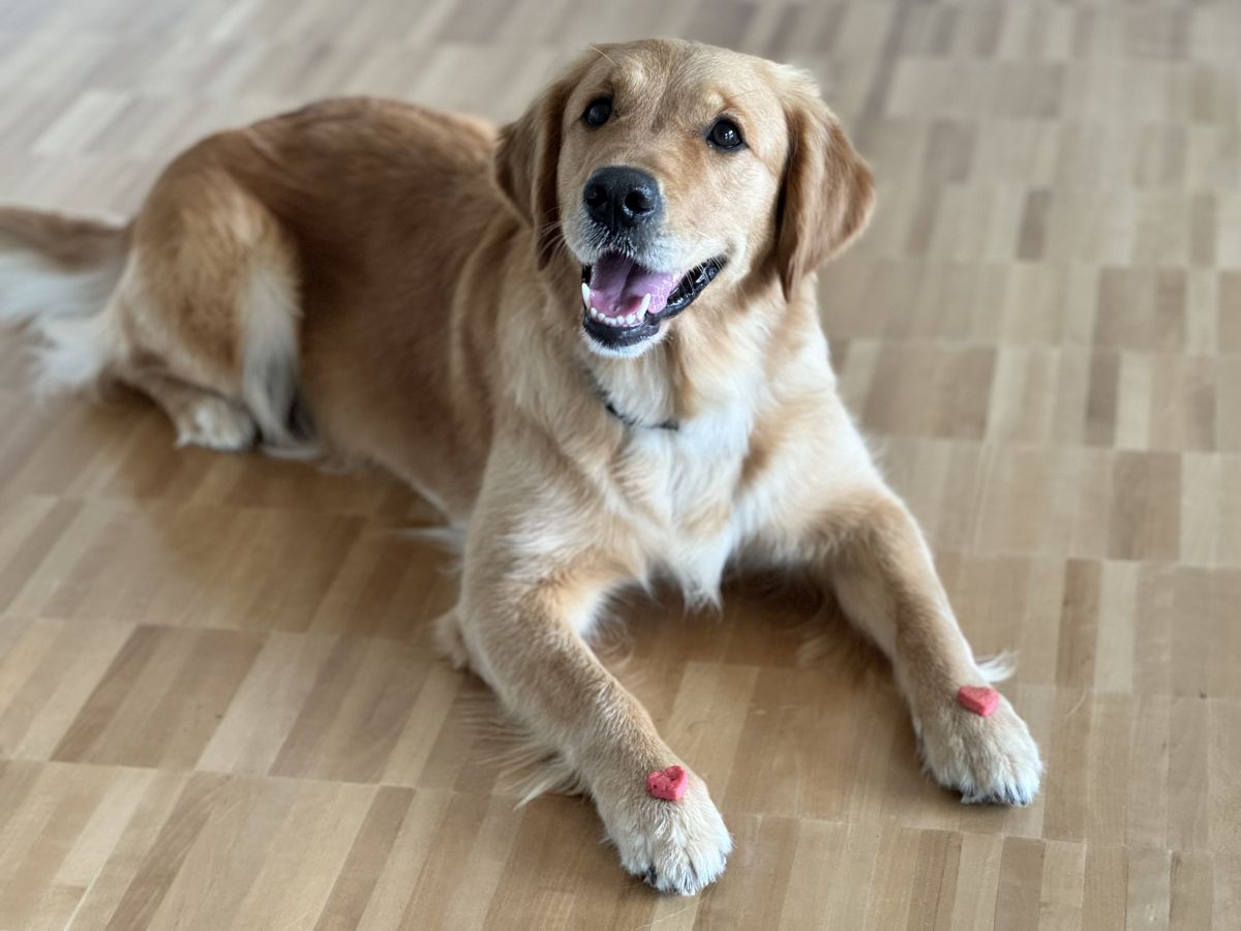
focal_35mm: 77
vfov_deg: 19.1
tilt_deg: -27.6
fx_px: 2760
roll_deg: +2.7
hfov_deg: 25.3
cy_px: 466
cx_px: 620
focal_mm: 9
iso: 640
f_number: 2.8
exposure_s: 1/57
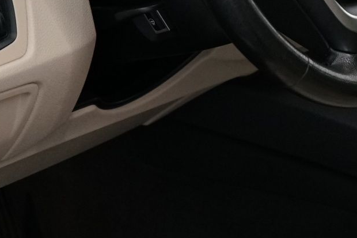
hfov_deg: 16.9
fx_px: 1160
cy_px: 95
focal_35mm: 117
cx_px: 398
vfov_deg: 11.7
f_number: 3.5
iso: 2000
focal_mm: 29
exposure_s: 1/160
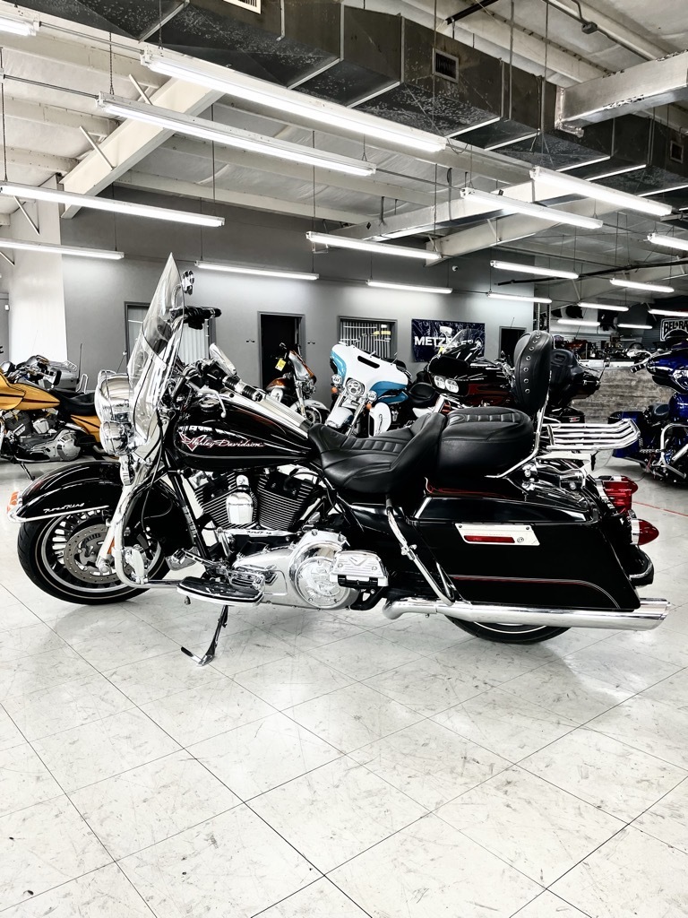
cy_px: 459
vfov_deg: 67.3
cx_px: 344
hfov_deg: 53.1
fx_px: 689
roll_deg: +0.9
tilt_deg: -5.6
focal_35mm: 26
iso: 40
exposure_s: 1/131
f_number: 1.6
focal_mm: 5.1
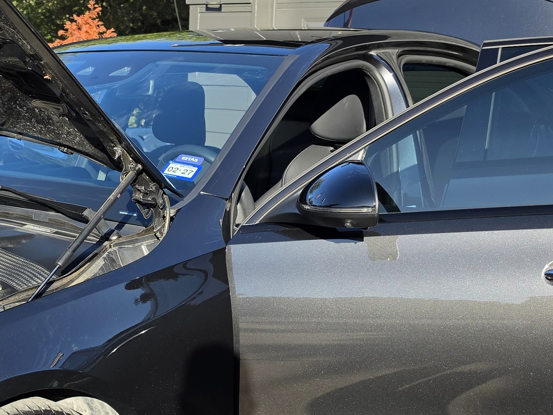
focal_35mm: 66
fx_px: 1054
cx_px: 138
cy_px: 253
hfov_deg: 28.9
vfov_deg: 22.2
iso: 64
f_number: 1.4
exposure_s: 1/2517
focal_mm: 6.5
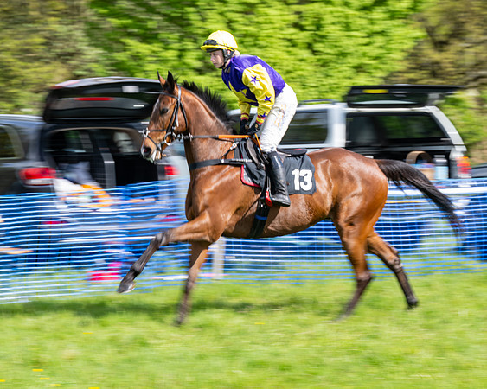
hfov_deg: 13.1
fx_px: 2127
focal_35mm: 148
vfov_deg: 10.5
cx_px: 253
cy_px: 200
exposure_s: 1/100
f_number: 8
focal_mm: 103
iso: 100
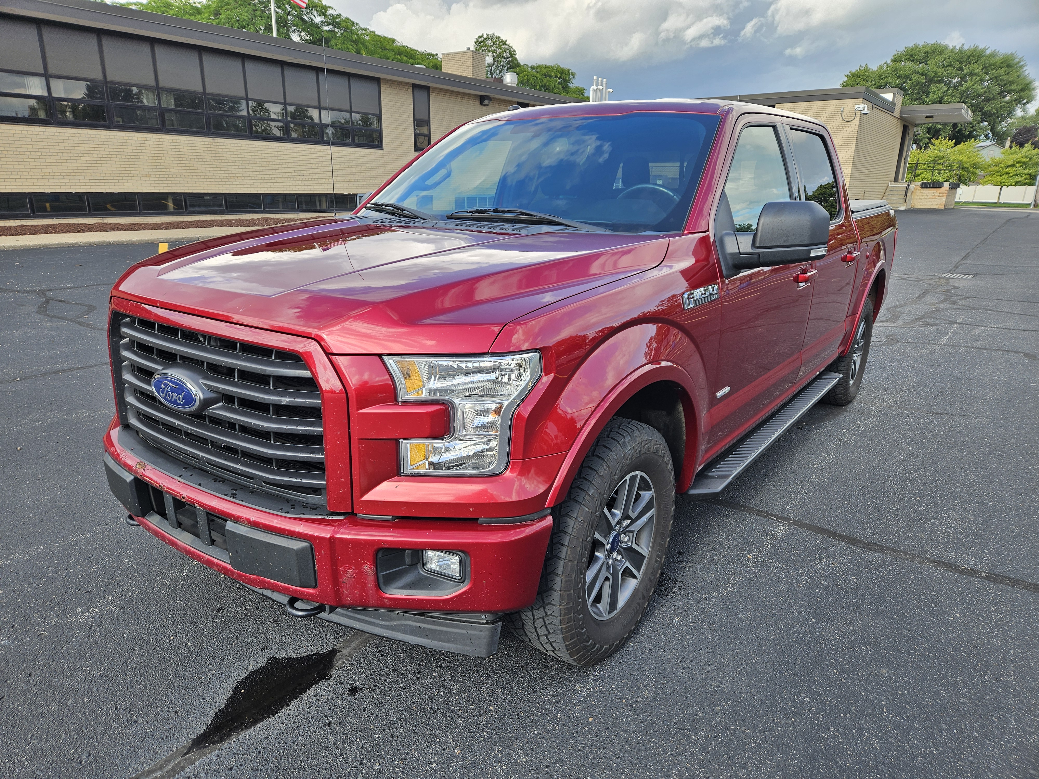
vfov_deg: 58.9
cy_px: 390
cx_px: 520
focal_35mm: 23
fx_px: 690
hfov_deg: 73.9
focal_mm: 5.4
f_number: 1.8
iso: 25
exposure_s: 1/518
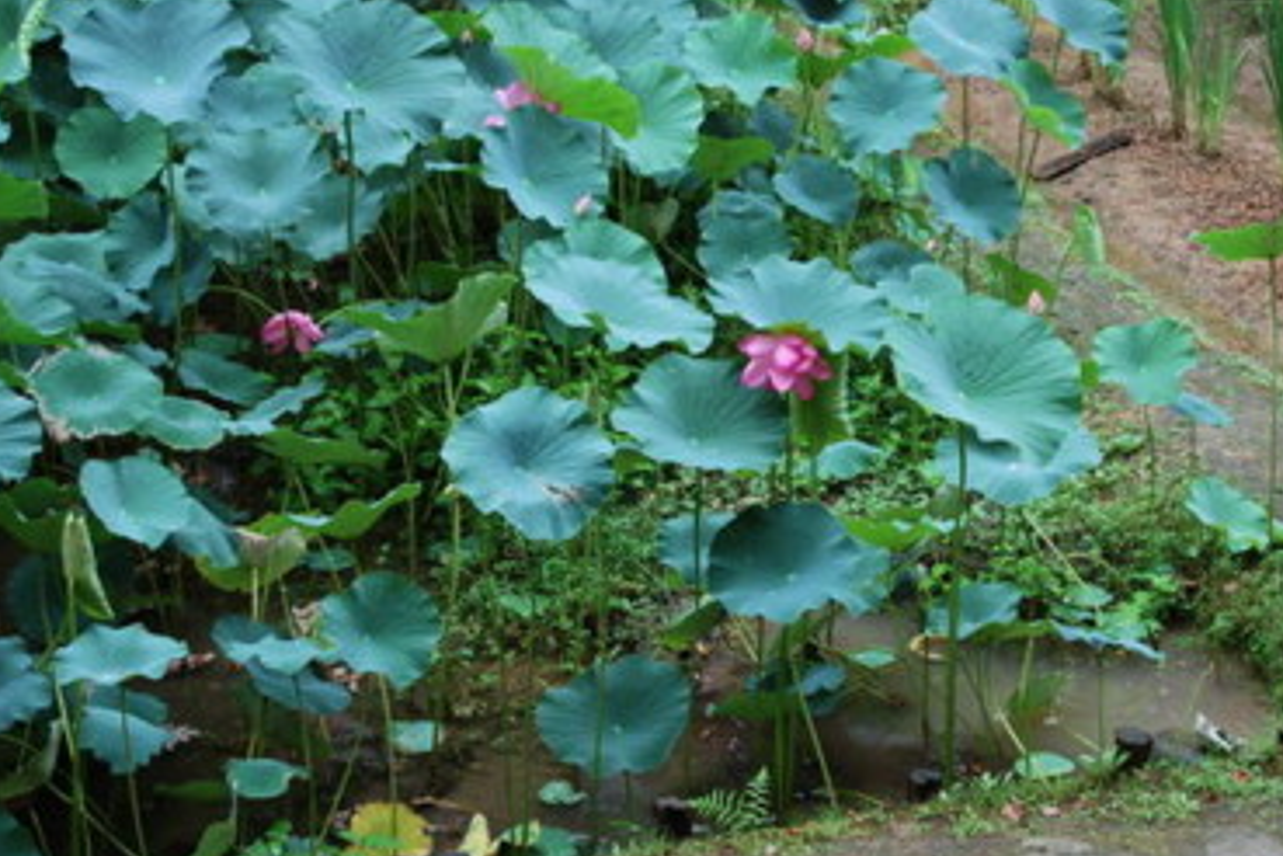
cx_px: 768
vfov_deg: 13.6
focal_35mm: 101
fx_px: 3585
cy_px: 364
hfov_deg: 20.3
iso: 200
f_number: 5.6
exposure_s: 1/60
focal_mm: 55
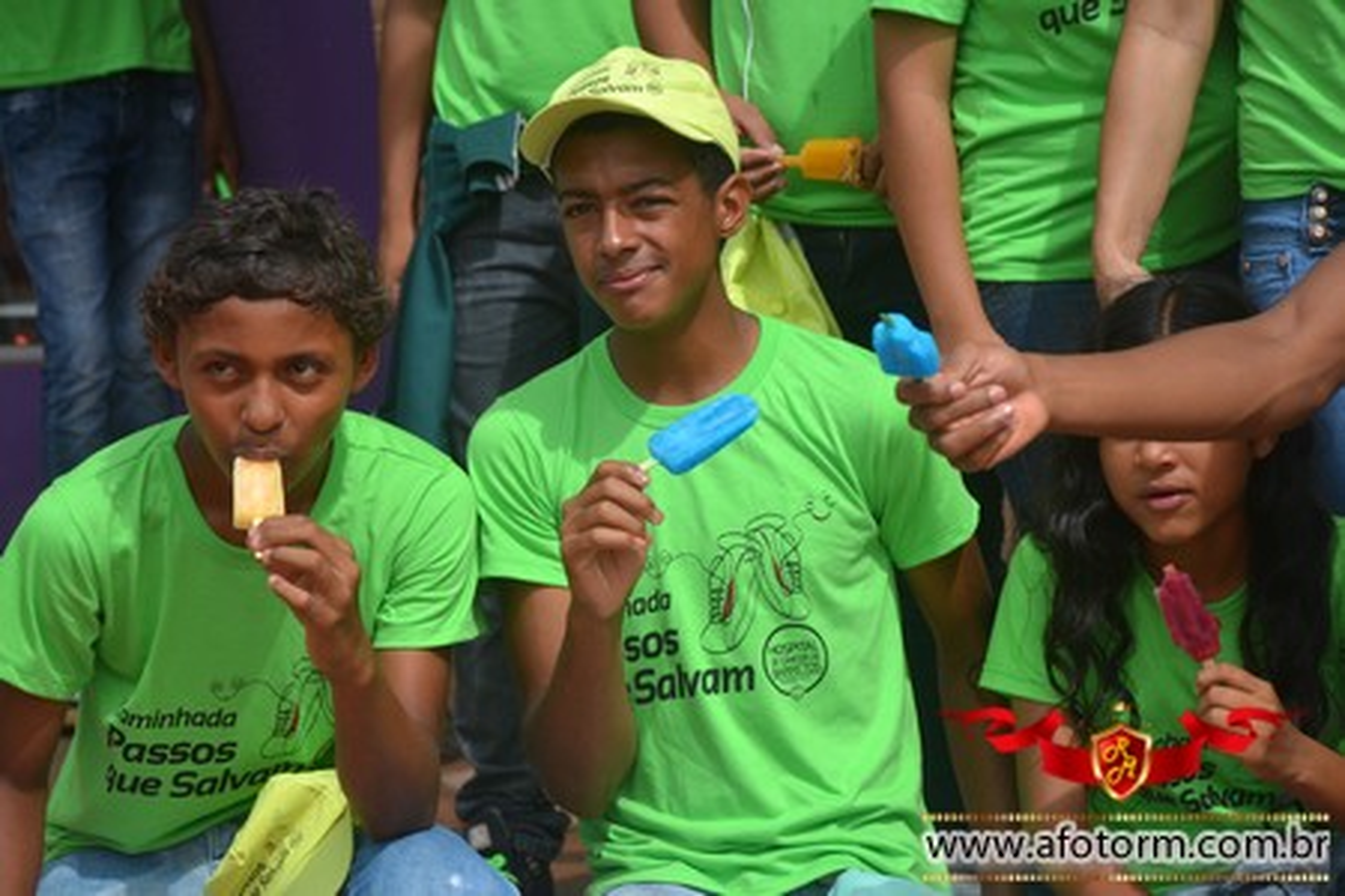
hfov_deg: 16.1
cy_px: 448
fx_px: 4763
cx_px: 672
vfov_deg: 10.8
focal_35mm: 128
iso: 100
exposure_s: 1/500
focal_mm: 85
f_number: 5.6
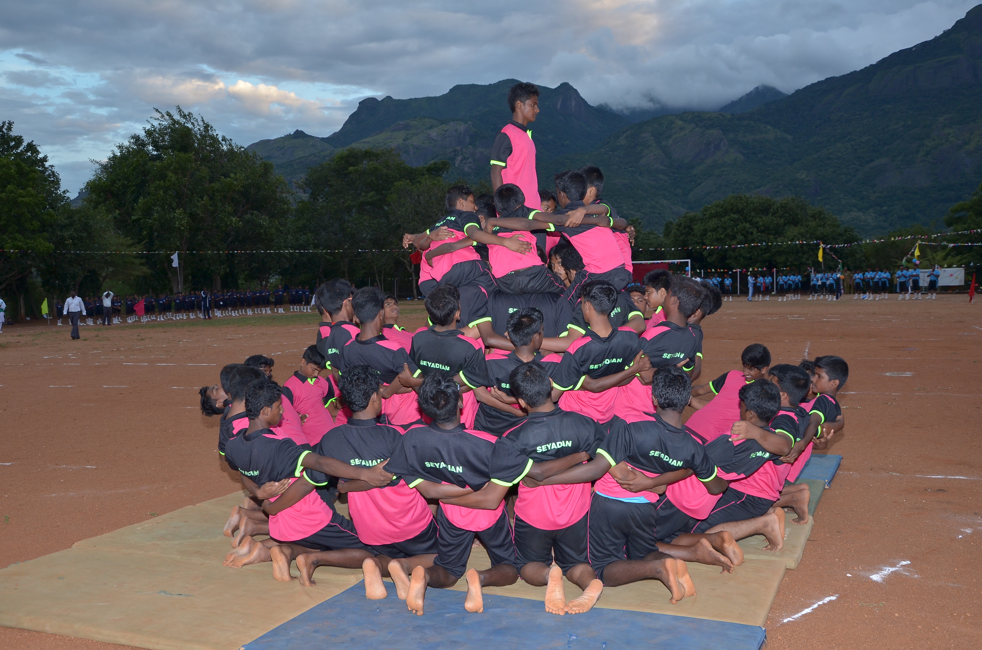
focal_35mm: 36
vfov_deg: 36.7
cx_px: 491
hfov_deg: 53.2
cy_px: 325
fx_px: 980
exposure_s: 1/125
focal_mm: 24
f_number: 5.6
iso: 400
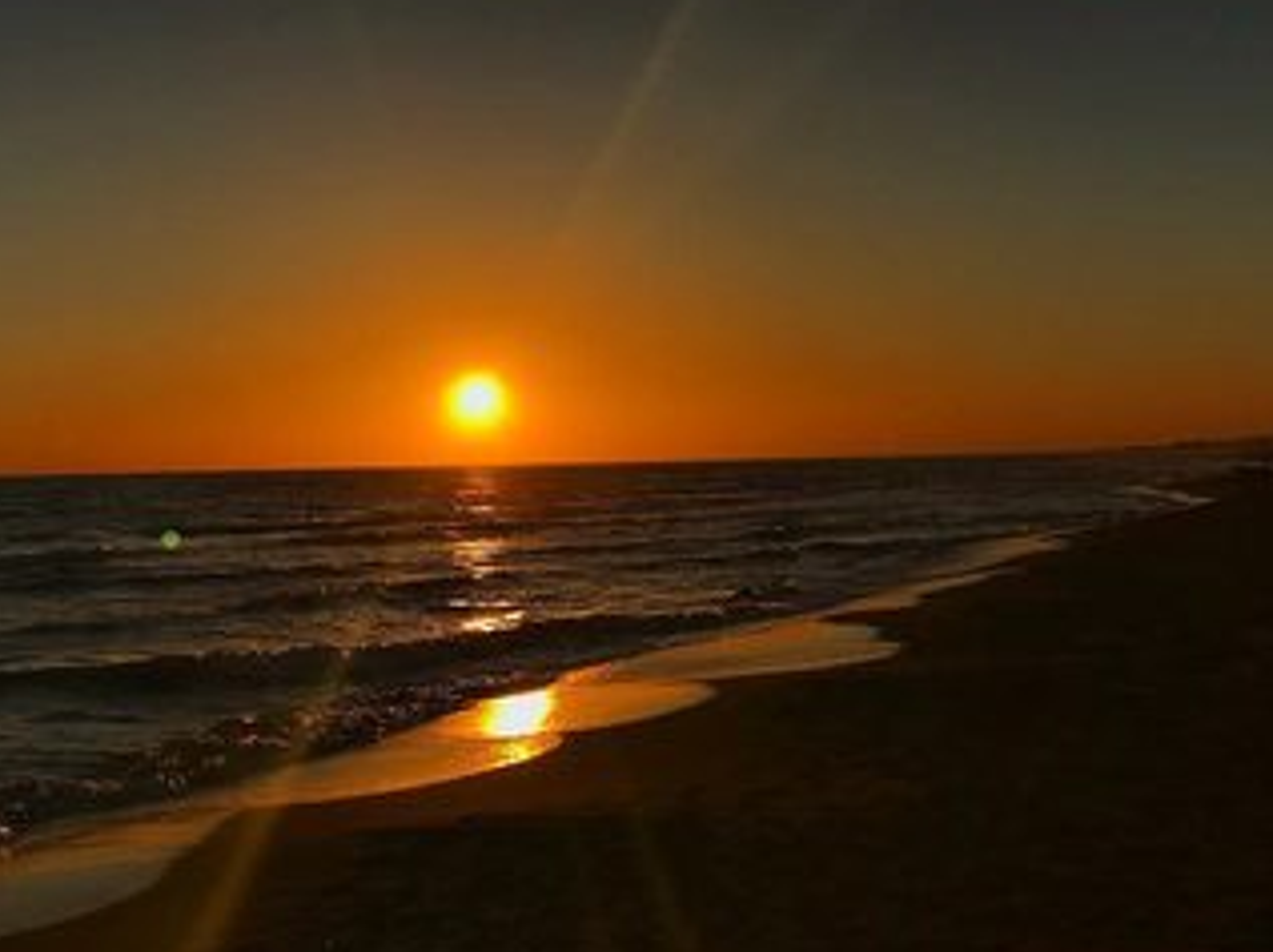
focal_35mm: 53
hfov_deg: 35.5
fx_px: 1947
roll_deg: +1.6
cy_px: 460
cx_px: 337
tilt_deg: +2.1
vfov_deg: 27.5
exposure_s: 1/7407
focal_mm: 3.99
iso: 25
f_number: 1.8
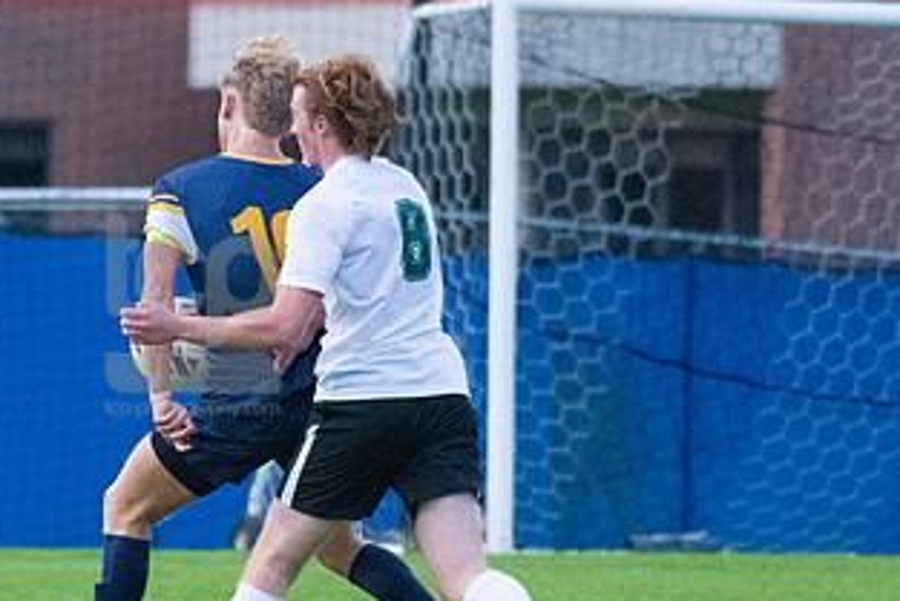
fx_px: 17357
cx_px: 193
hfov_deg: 3.0
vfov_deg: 2.0
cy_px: 316
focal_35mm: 694
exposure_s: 1/2000
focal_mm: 250
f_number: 5.6
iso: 6400
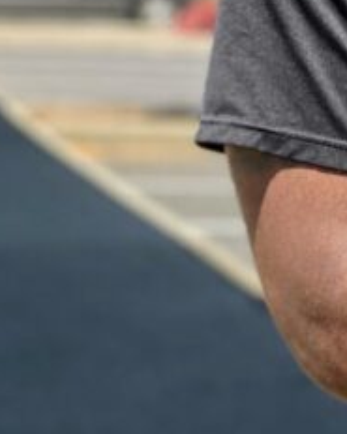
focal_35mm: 225
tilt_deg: -1.0
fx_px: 2886
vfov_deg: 8.5
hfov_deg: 6.7
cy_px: -28
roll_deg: -0.2
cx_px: 681
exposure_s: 1/527
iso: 20
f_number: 2
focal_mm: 6
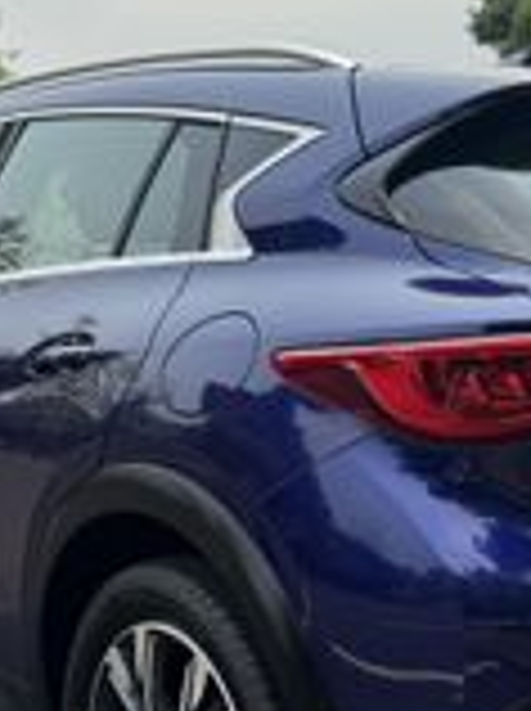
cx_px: 374
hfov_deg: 20.0
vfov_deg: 26.5
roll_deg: +0.3
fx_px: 1497
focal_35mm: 73
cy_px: 482
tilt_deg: -9.2
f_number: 1.78
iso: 80
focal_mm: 6.76
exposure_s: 1/4310
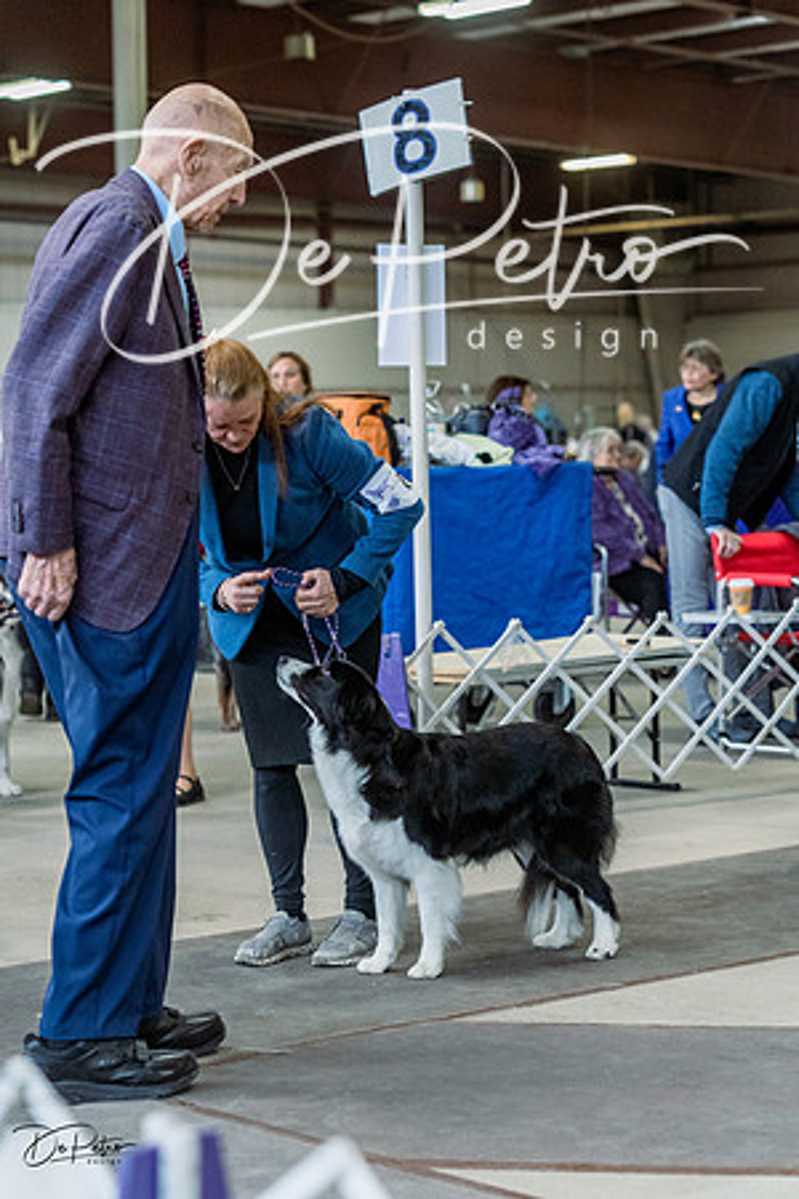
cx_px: 400
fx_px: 2830
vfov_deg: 23.9
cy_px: 600
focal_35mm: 85
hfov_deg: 16.1
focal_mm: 85
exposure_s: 1/400
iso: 6400
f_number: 4
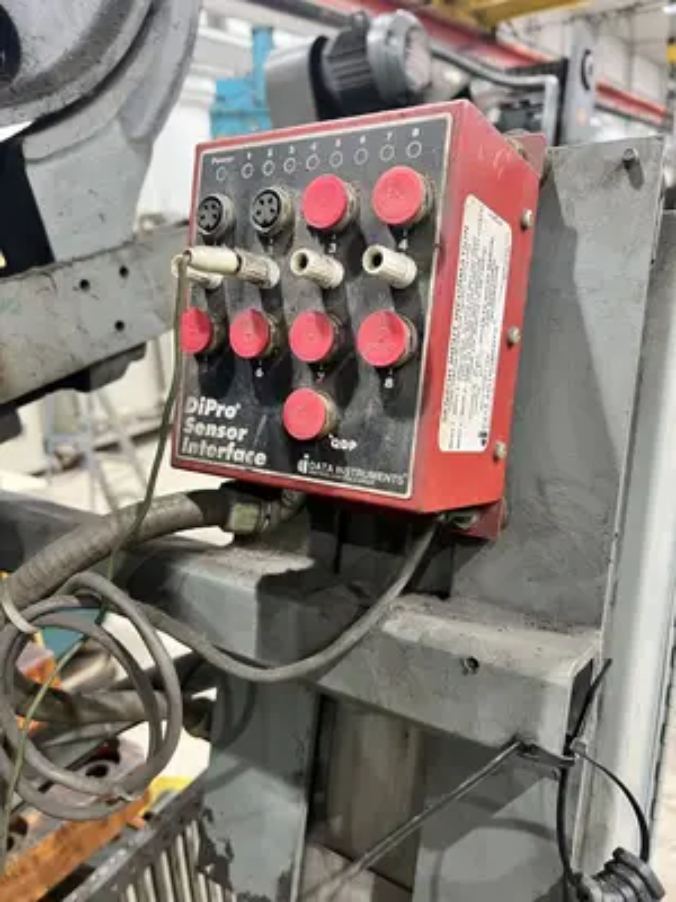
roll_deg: +4.6
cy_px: 451
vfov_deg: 67.3
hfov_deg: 53.1
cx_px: 338
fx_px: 677
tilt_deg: -16.7
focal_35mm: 26
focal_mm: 5.7
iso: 200
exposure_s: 1/60
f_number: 1.5
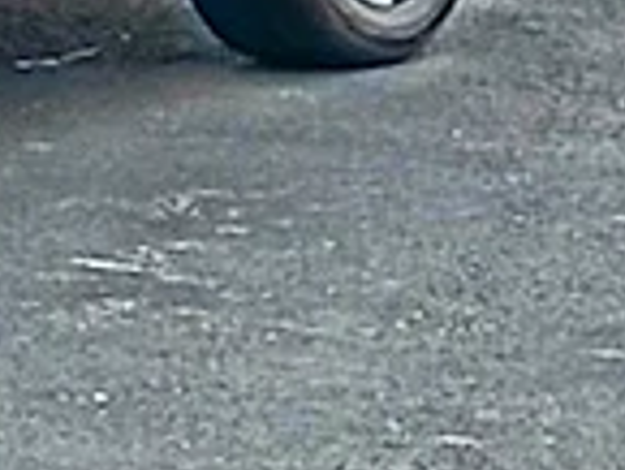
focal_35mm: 295
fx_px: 5331
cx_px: -694
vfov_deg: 5.0
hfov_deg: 6.5
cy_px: -407
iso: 80
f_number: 1.78
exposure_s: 1/1618
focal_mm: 6.86
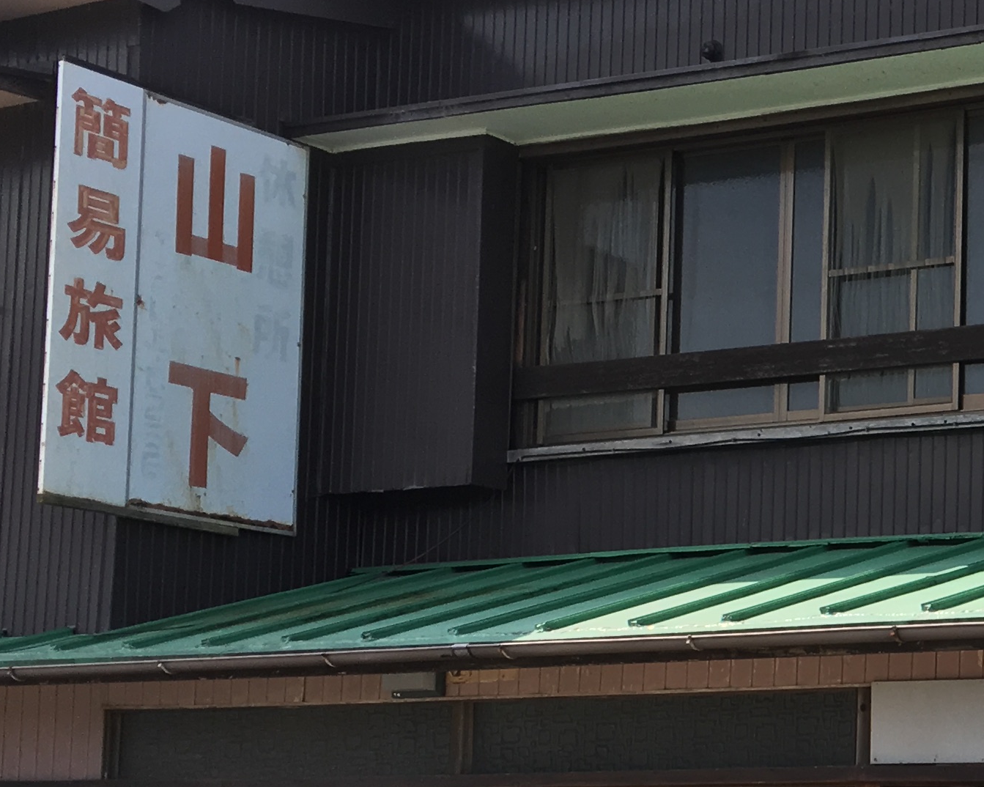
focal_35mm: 85
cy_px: 702
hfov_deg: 20.4
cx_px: 1317
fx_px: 2475
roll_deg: +0.1
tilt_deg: +3.8
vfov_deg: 17.8
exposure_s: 1/761
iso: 25
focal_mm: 4.15
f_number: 2.2
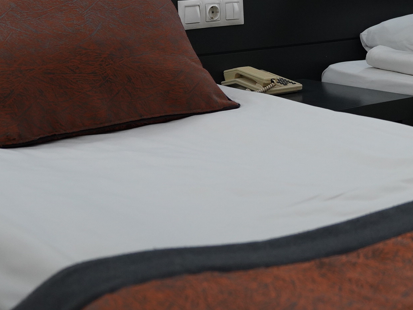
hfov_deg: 24.9
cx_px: 426
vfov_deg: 19.1
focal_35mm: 74
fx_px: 883
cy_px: -27
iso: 1250
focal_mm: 24
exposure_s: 1/100
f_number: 2.8
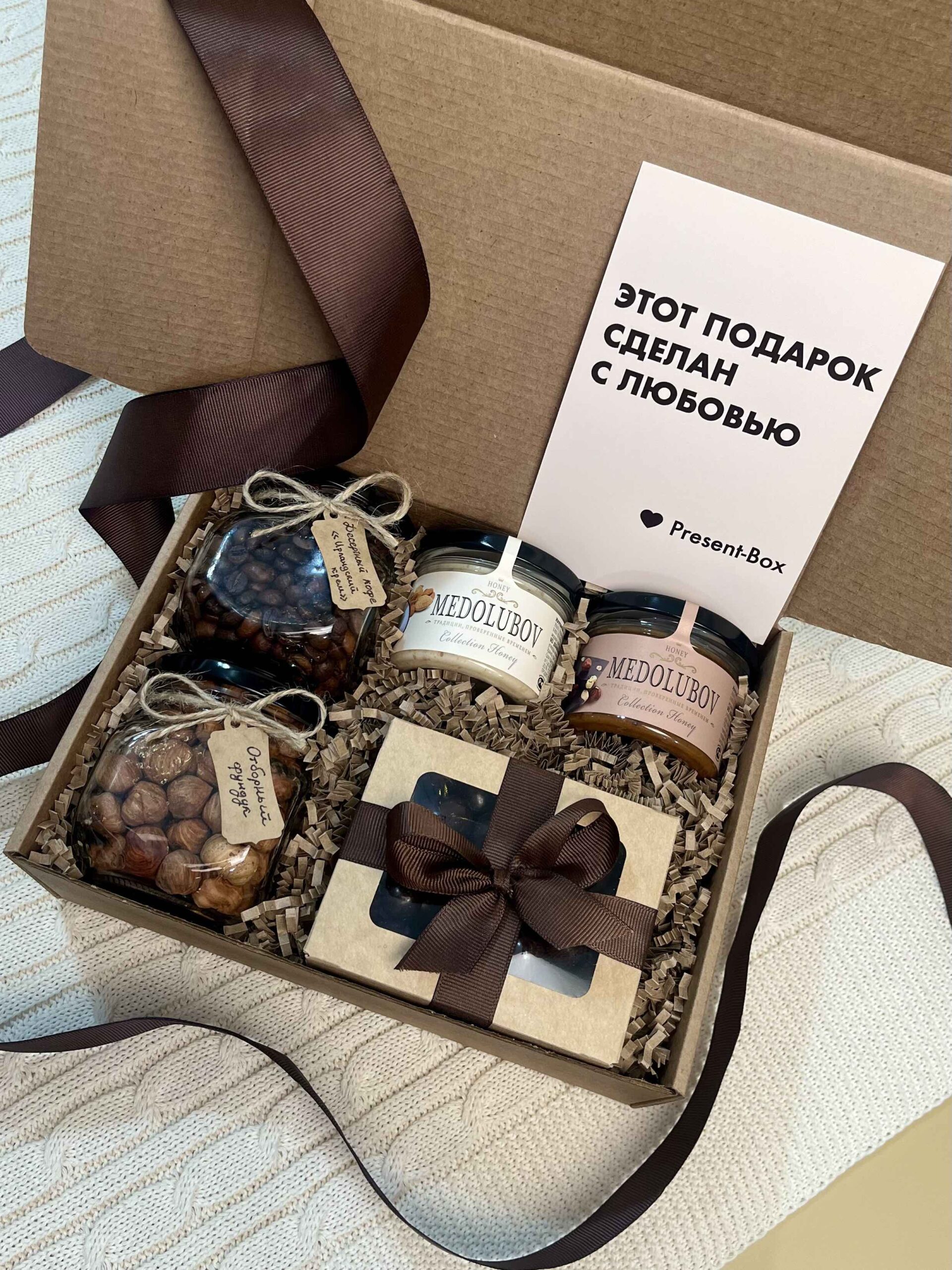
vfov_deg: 67.3
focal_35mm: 26
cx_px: 476
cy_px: 635
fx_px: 953
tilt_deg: -63.9
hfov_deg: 53.1
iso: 80
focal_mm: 5.1
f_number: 1.6
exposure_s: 1/100
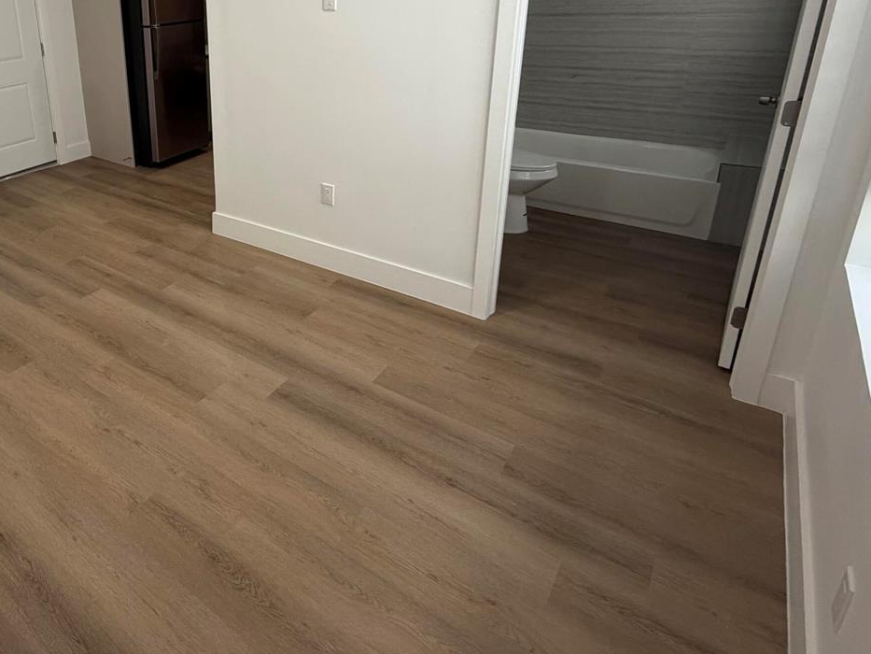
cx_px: 199
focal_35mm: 24
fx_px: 604
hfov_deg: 66.3
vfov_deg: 54.5
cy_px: 173
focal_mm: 2.22
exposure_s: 1/121
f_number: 2.2
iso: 200
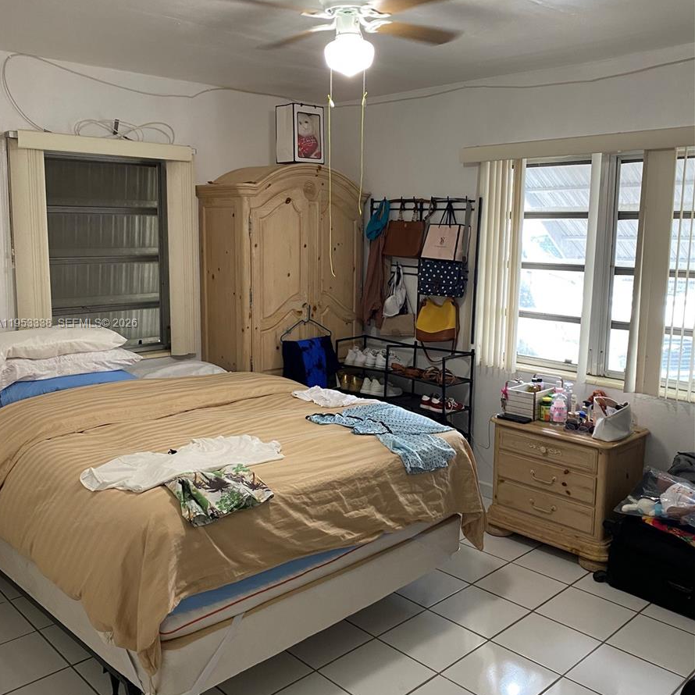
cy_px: 324
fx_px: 704
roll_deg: +0.0
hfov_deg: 52.5
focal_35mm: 31
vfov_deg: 52.5
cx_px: 344
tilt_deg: -6.0
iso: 200
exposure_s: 1/60
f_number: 1.8
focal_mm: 4.25
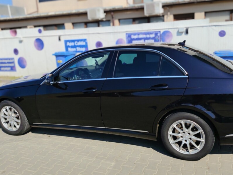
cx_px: 136
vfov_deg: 45.3
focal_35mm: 31
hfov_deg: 58.0
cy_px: 75
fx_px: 209
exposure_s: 1/1139
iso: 101
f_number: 4
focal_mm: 5.25
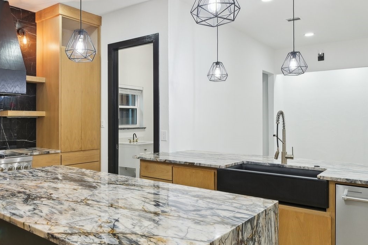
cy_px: 118
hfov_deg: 58.2
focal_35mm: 31
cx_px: 107
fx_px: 317
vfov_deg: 42.3
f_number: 8
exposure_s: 1/20
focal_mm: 16
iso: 400
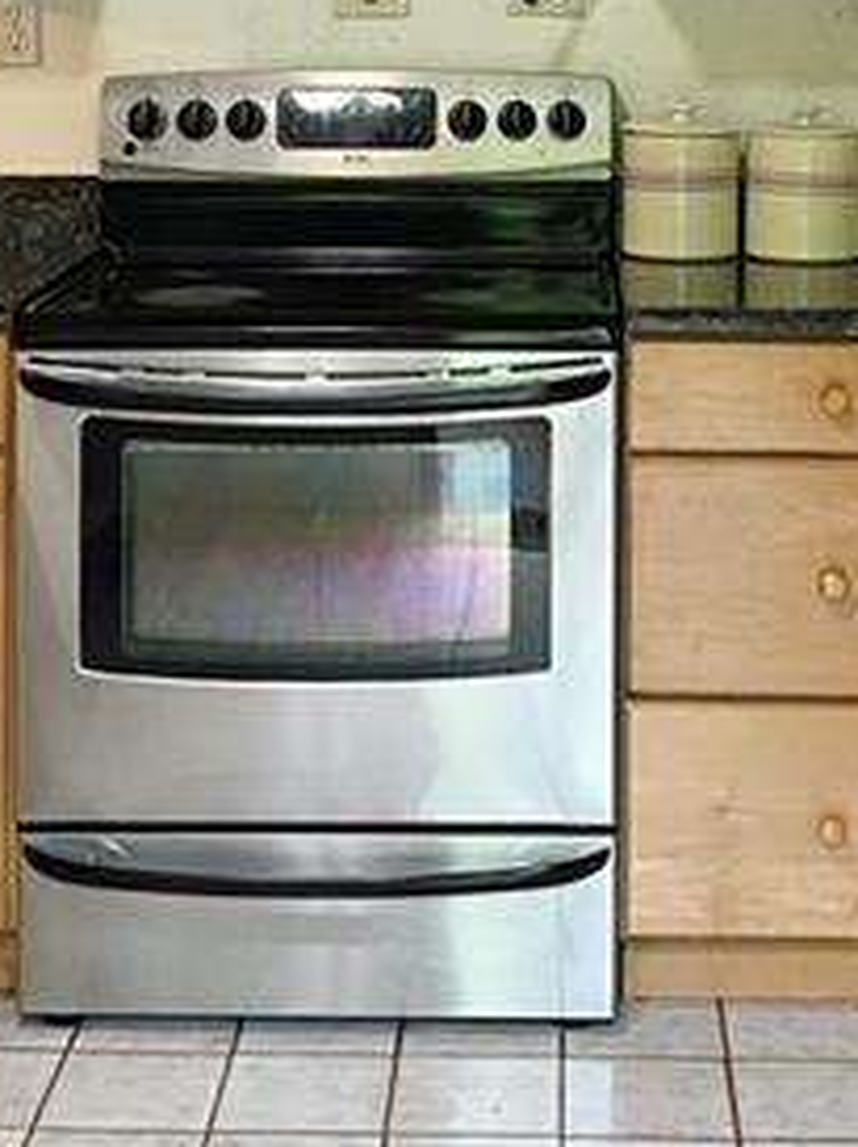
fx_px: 2416
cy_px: 117
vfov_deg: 25.9
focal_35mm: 73
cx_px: 540
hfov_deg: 20.1
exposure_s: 1/60
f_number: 1.8
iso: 320
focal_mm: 4.25
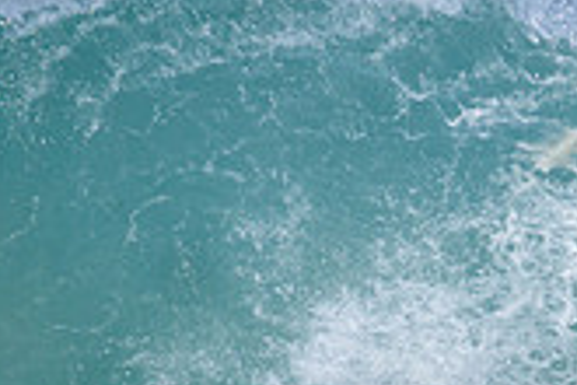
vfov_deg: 0.5
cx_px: 633
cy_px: 467
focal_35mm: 2808
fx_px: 45002
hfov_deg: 0.7
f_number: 11
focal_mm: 800
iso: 640
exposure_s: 1/2000
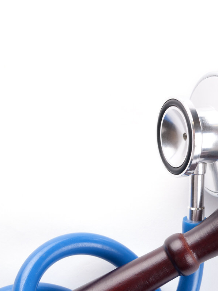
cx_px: 212
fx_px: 916
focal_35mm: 109
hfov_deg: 13.4
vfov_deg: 18.0
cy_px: 145
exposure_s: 1/60
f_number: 13
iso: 200
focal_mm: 50
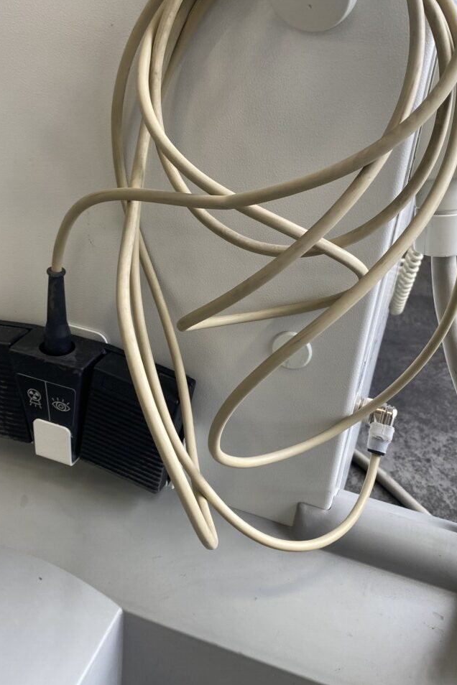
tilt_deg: -28.4
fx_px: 647
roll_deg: -5.4
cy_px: 325
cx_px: 234
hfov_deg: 38.9
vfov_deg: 55.8
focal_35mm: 34
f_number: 1.8
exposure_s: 1/100
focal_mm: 4.25
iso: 64
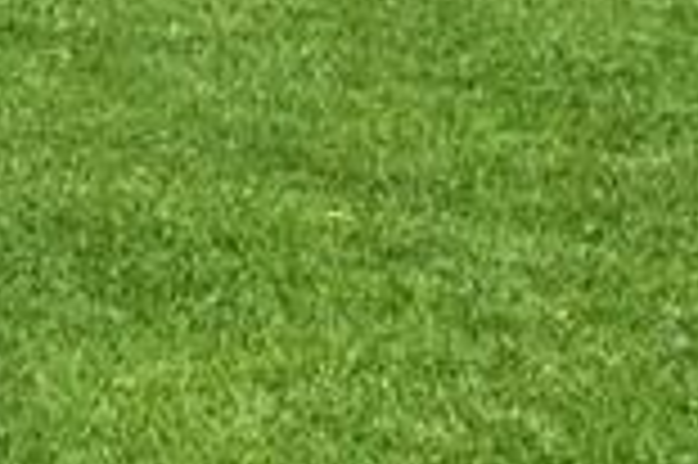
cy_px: -376
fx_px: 2169
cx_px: -446
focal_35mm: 112
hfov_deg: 16.2
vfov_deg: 11.3
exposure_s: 1/200
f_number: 11
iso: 200
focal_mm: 17
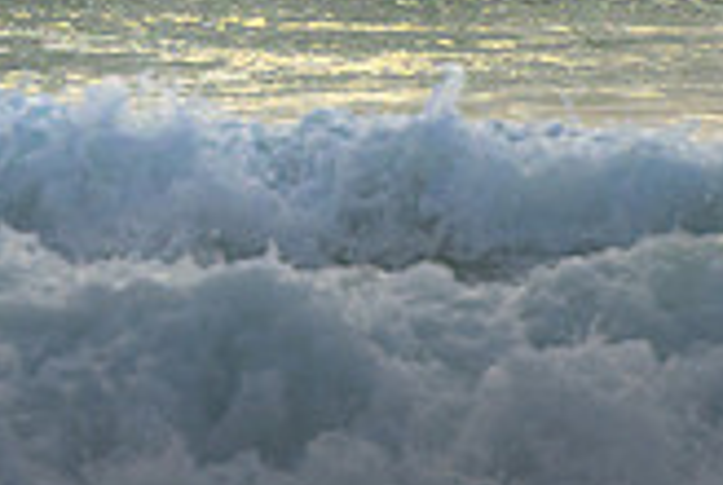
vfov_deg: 0.7
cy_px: -267
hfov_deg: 1.1
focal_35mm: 1943
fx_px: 39092
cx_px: 135
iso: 640
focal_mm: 400
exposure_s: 1/2000
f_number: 5.6
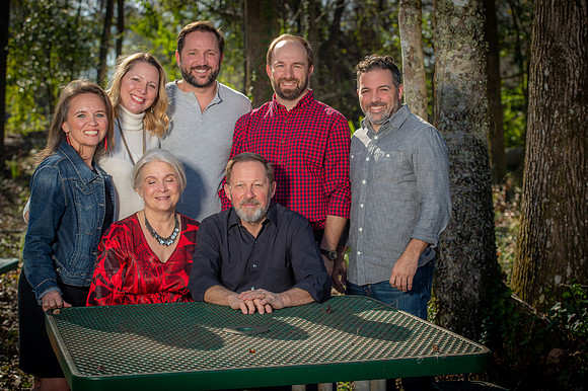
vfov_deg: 19.4
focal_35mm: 70
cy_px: 196
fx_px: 1143
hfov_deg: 28.9
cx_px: 294
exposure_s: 1/250
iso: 50
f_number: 5.6
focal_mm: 70
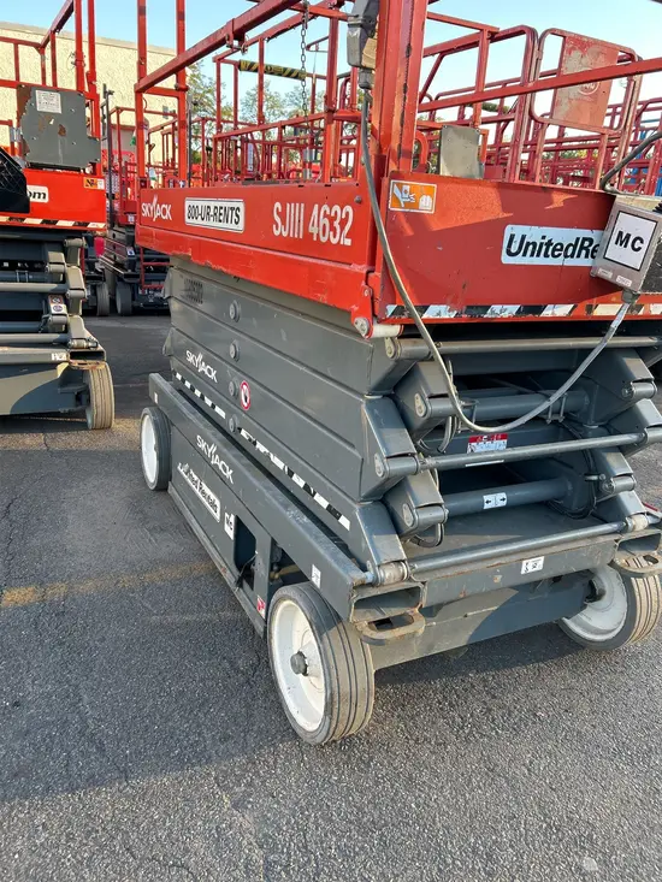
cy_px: 441
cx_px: 331
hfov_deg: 53.1
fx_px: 663
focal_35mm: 26
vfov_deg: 67.3
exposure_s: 1/178
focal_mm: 5.7
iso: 50
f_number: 1.5
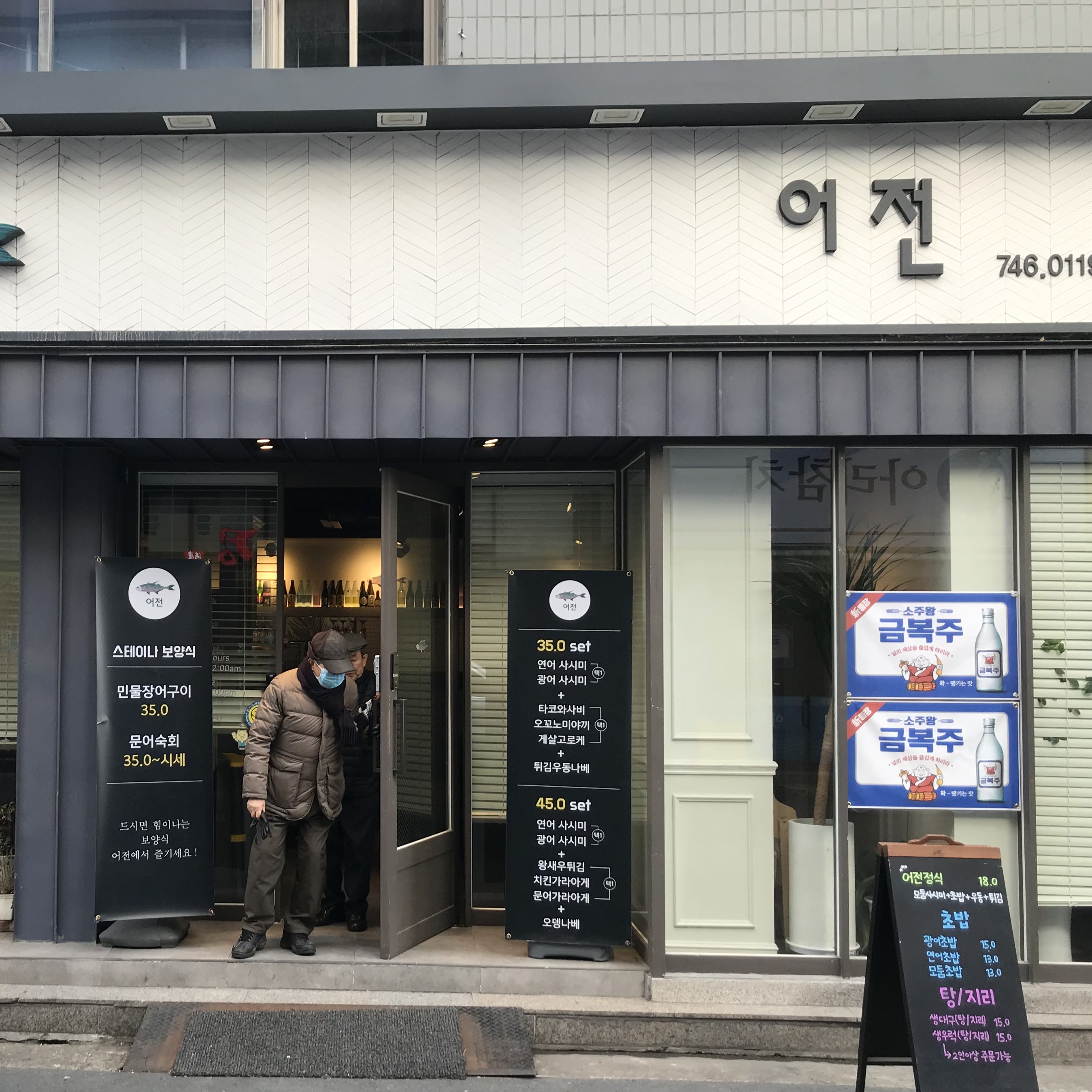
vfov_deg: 44.9
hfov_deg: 44.0
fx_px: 1321
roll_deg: -0.4
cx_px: 324
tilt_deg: +4.0
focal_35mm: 37
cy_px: 605
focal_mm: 3.99
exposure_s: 1/173
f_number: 1.8
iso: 20
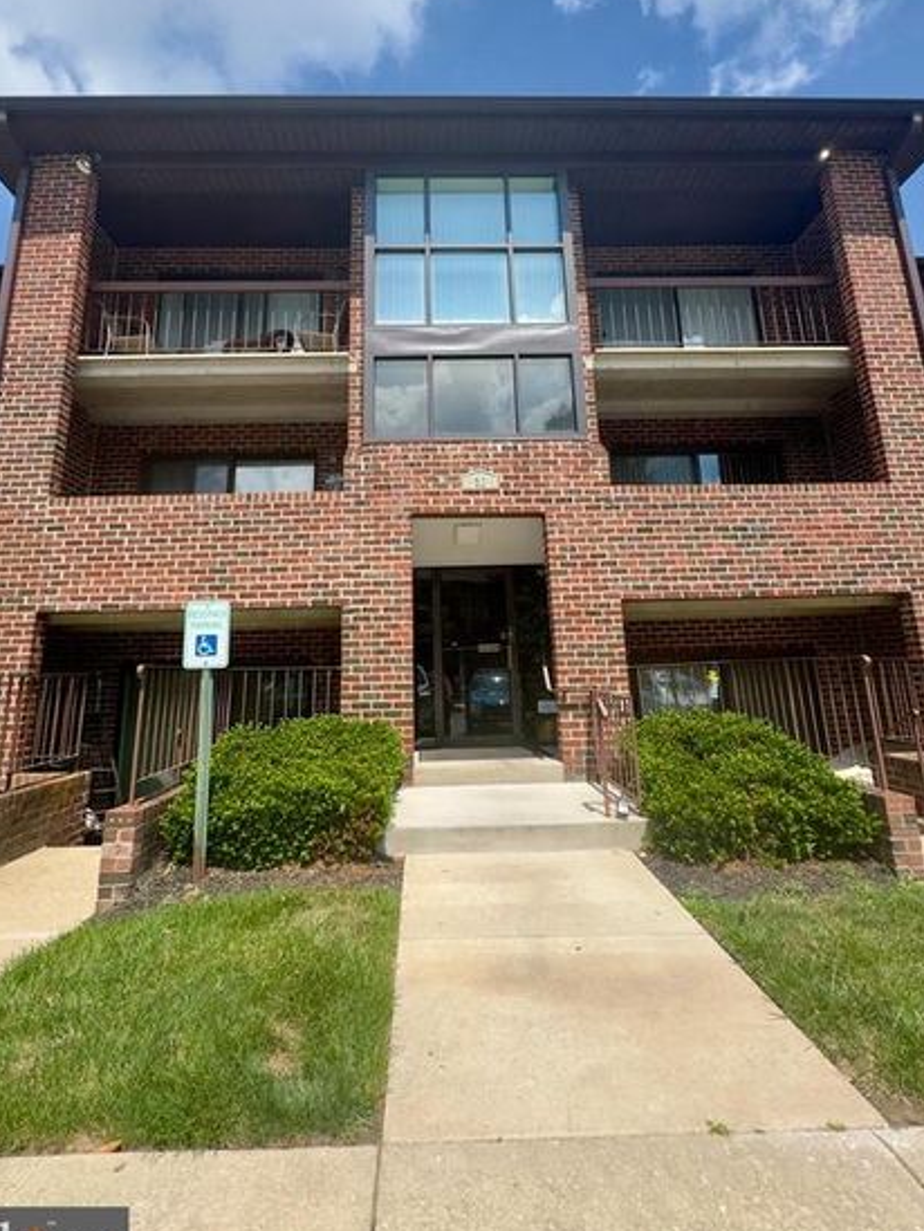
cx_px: 446
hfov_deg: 74.7
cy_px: 539
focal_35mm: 17
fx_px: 605
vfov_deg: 90.6
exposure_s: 1/1536
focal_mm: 2.22
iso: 50
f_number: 2.2
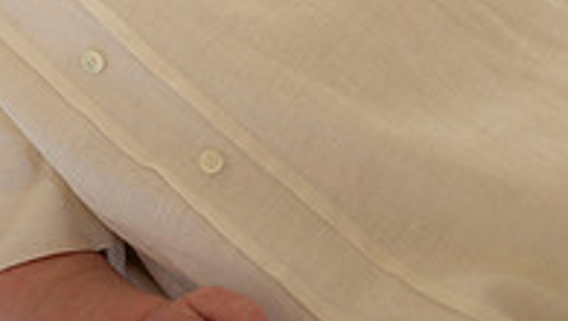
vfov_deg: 6.3
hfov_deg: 11.1
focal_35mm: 193
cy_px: -88
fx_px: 2909
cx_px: 137
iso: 250
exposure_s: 1/200
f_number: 4.5
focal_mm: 62
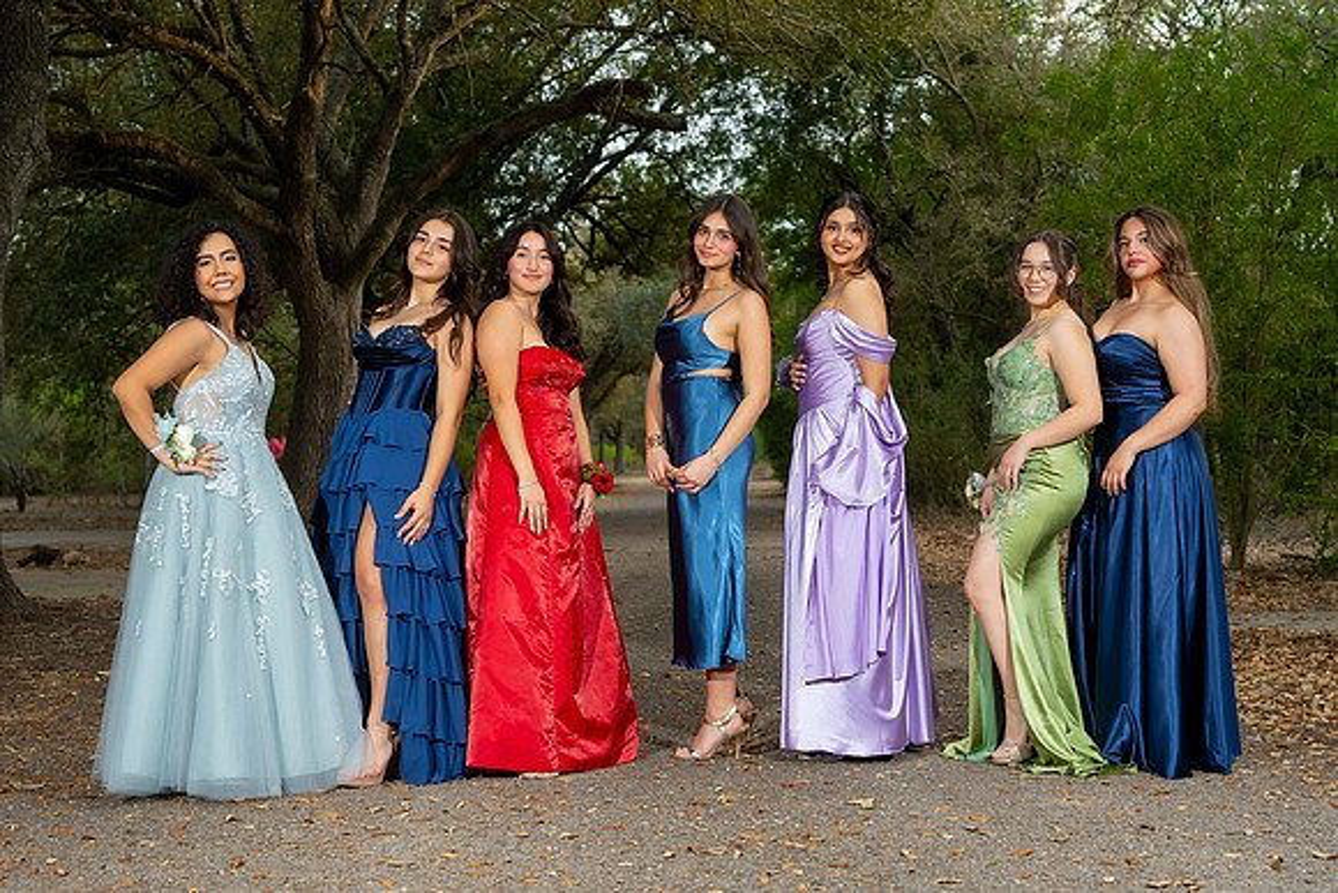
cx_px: 669
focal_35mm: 52
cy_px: 446
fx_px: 1933
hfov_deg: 38.2
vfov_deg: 26.0
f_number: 3.2
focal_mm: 35
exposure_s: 1/200
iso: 250
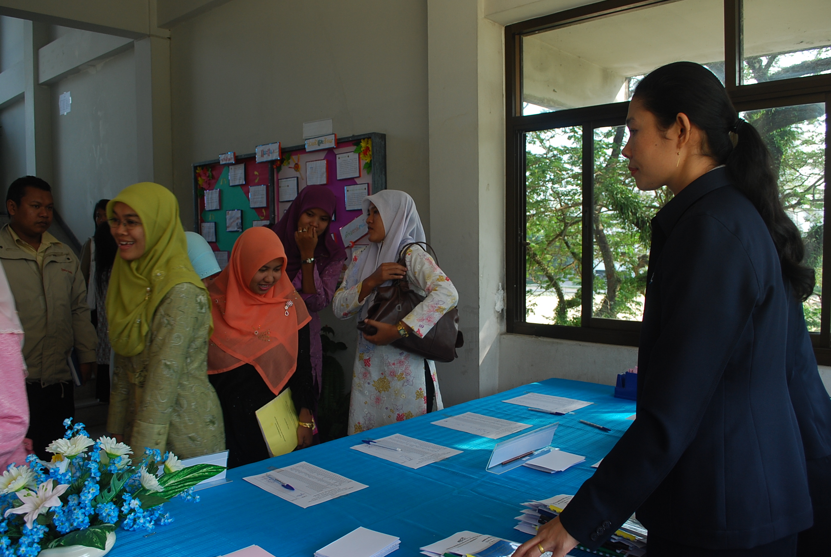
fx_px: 693
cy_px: 278
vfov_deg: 43.7
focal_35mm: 30
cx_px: 416
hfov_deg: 61.9
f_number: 7.1
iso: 200
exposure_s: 1/80
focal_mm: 20
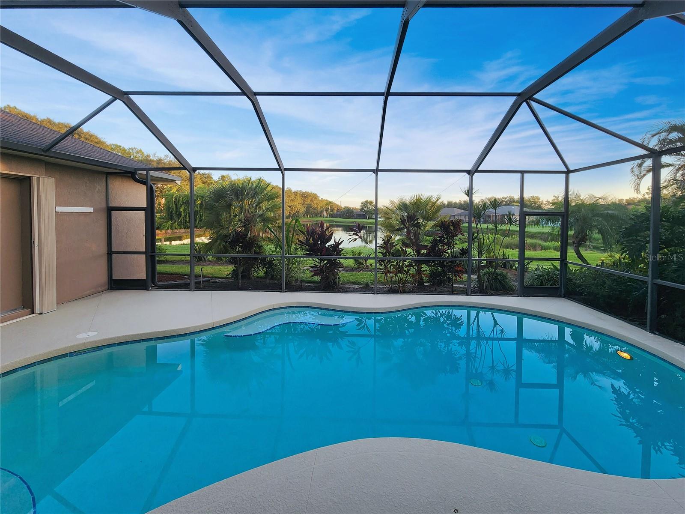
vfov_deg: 89.9
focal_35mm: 13
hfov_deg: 106.2
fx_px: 257
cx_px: 342
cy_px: 257
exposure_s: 1/120
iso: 50
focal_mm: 2.2
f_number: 2.2
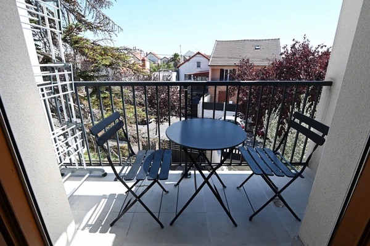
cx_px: 185
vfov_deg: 70.3
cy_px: 123
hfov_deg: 93.3
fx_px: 175
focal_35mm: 17
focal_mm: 17
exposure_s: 1/200
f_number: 11
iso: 400
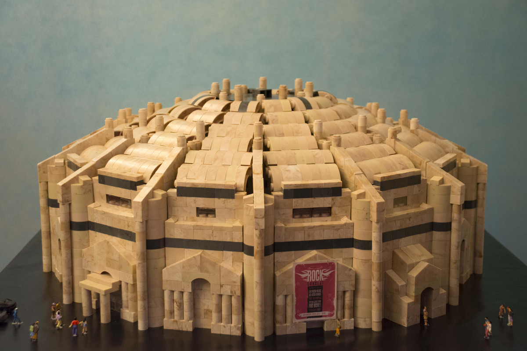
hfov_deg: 37.9
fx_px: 768
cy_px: 176
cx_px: 264
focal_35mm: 52
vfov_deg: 25.8
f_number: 4.2
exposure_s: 1/30
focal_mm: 35
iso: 1800
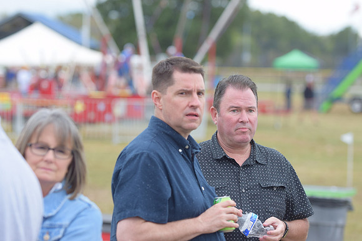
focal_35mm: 165
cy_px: 120
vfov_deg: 8.3
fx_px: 1659
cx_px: 181
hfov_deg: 12.4
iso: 200
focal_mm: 110
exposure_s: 1/640
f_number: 2.8
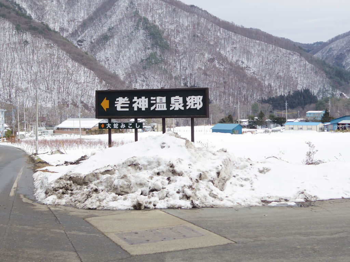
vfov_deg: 30.9
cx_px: 175
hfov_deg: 40.4
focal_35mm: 47
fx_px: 475
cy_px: 131
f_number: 3.2
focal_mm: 8.5
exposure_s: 1/1000
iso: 250
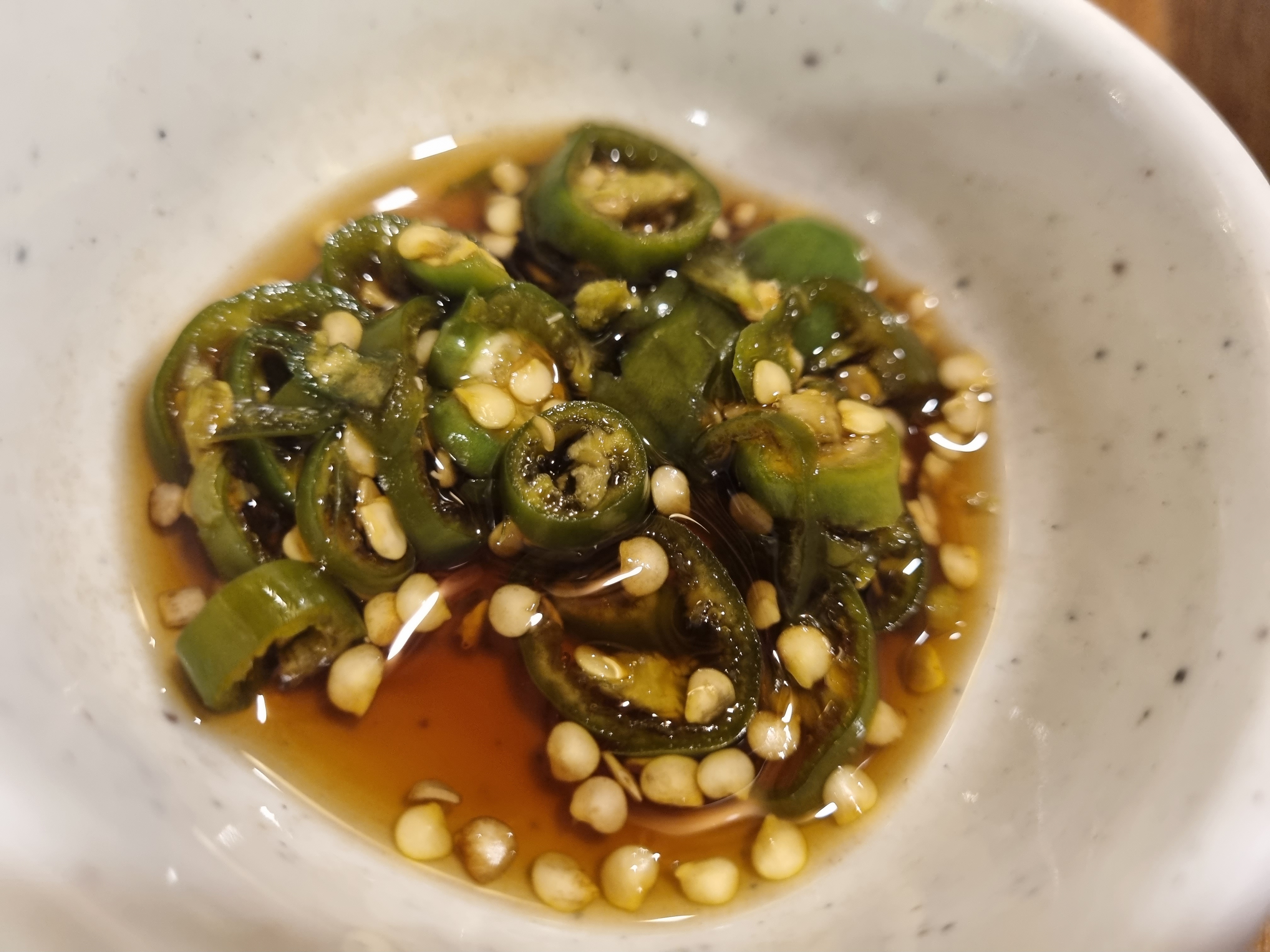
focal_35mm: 26
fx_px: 954
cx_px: 635
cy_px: 476
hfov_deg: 67.3
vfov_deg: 53.1
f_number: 1.8
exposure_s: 1/40
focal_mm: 5.4
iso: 500
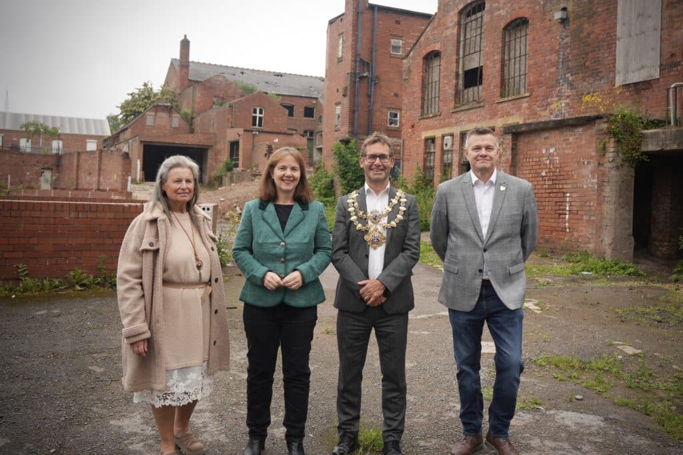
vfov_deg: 40.3
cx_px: 342
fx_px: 620
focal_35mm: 33
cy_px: 228
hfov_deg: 57.7
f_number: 5
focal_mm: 32.7
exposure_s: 1/125
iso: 100
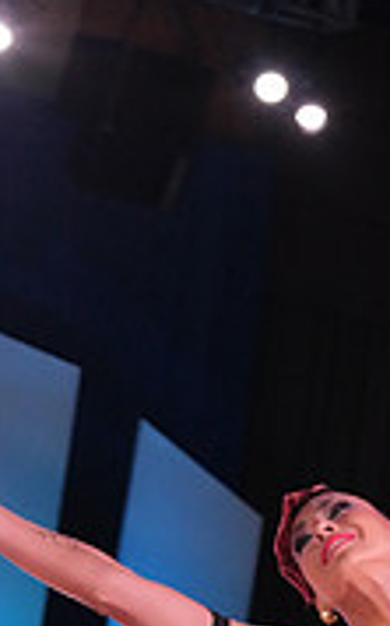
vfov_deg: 8.9
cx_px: 339
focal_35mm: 233
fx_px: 3969
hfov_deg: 5.6
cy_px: 753
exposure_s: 1/200
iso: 4000
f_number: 6.3
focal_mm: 70
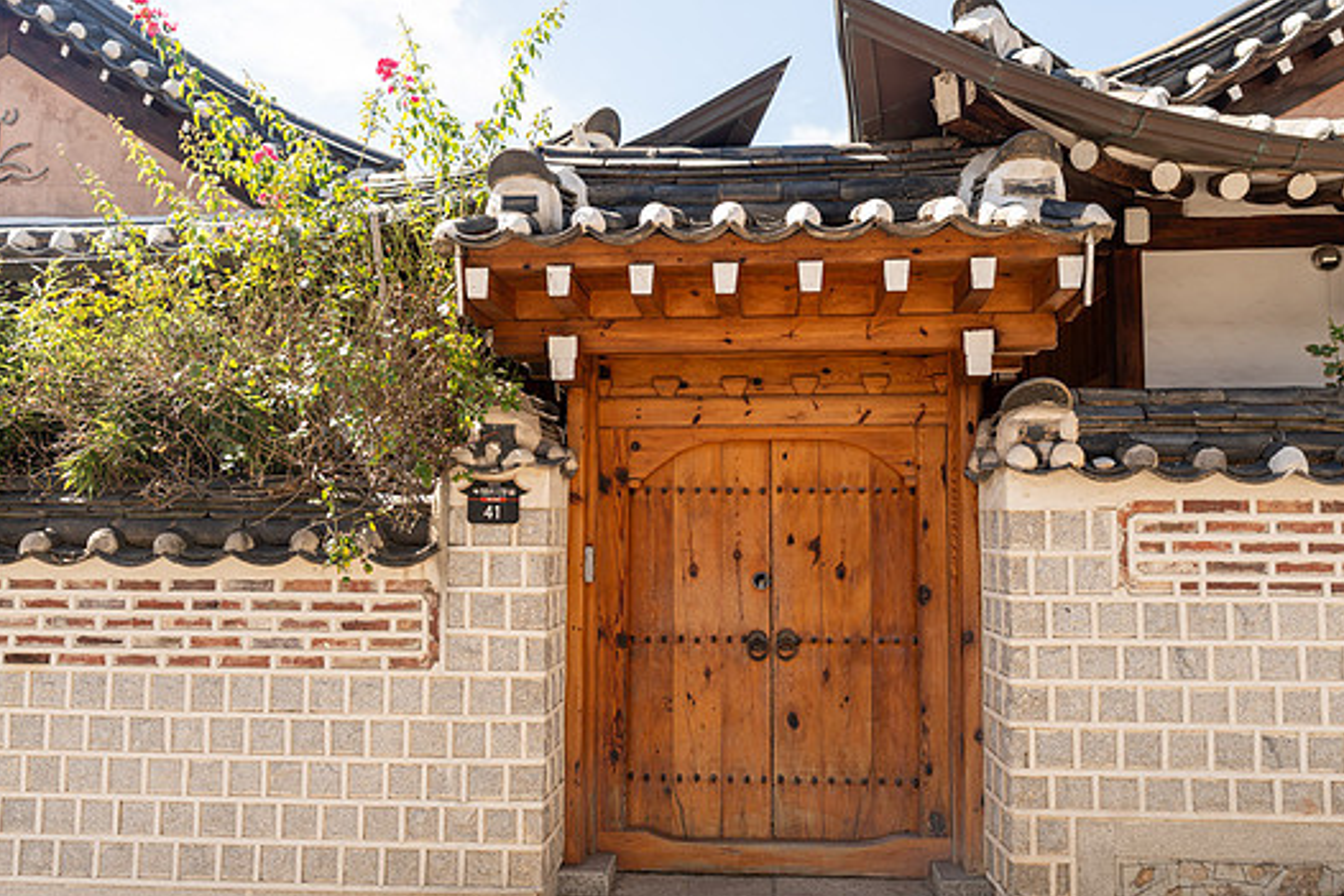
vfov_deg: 46.4
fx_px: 1046
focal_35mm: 28
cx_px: 708
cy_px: 479
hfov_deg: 65.4
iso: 64
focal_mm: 24
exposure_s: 1/125
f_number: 4
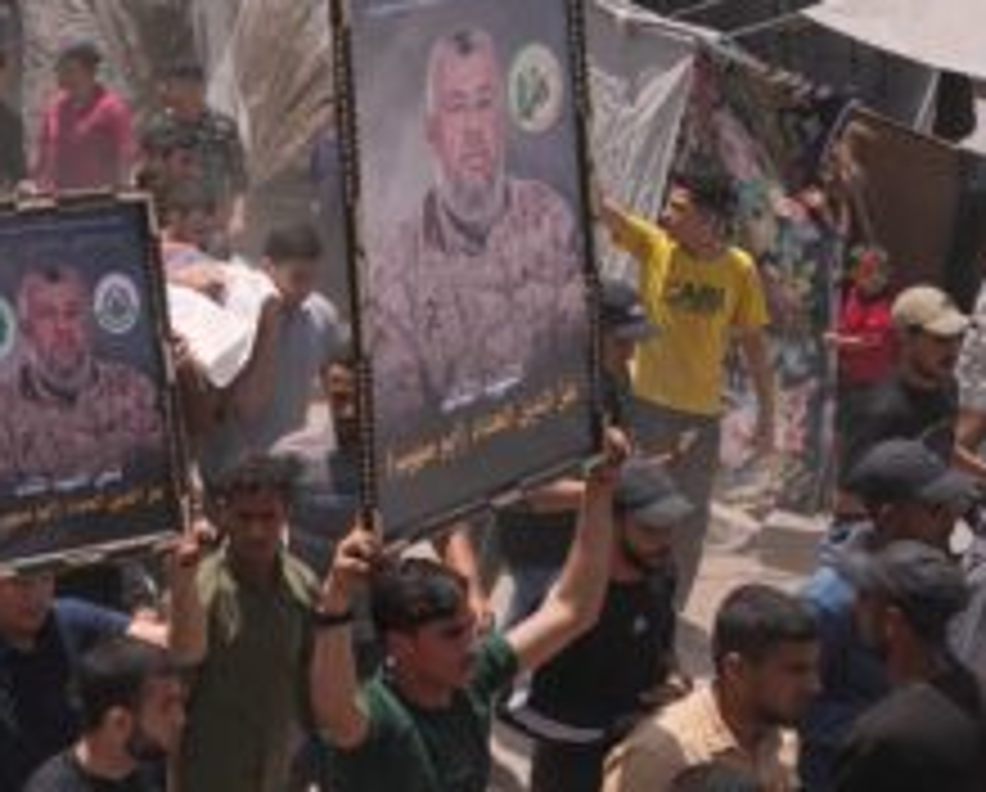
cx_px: -270
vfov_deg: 19.7
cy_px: 153
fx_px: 2251
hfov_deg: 22.3
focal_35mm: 77
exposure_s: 1/3200
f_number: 2.8
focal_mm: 24
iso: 100
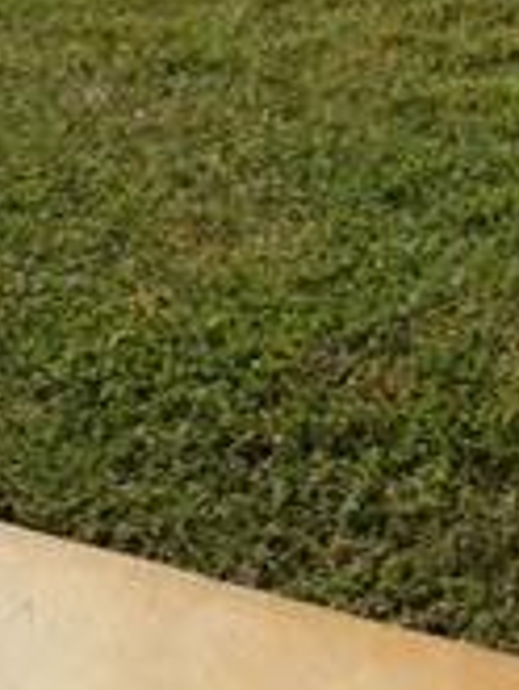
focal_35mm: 136
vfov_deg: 13.6
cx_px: 665
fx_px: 2715
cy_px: -381
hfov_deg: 10.7
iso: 50
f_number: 2.4
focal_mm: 4.28
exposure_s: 1/2045
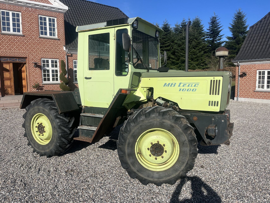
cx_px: 135
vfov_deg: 53.1
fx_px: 203
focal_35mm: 26
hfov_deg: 67.3
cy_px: 102
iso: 50
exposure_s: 1/5556
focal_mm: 5.1
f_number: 1.6
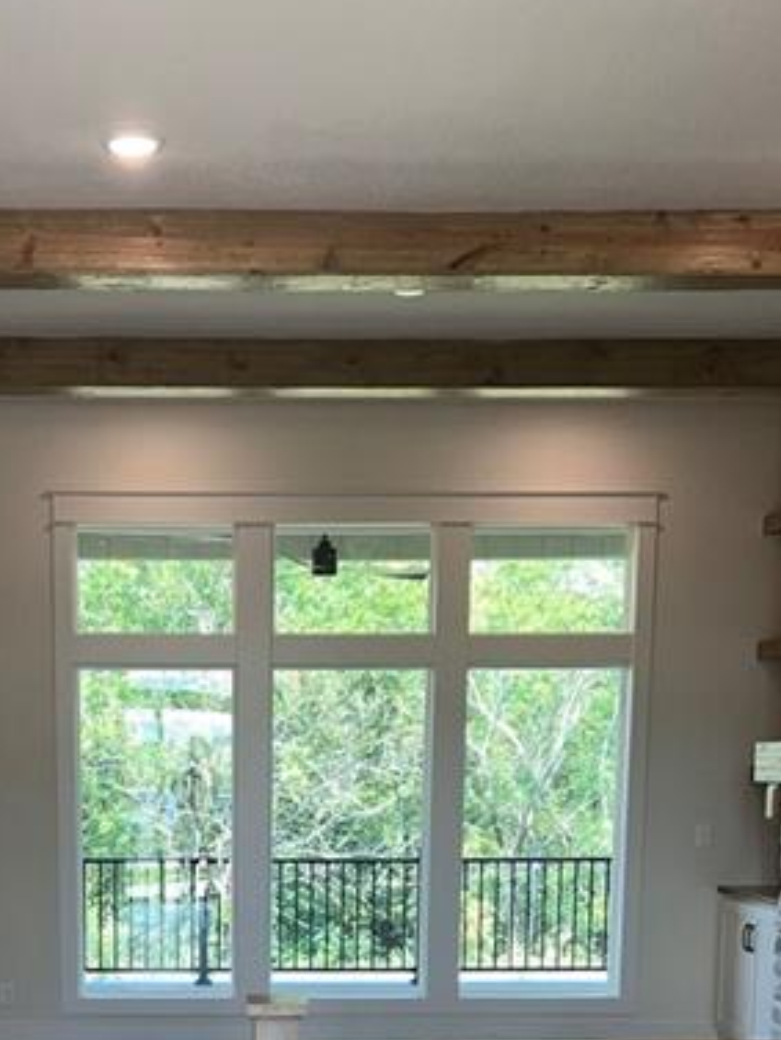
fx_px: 1593
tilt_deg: -7.8
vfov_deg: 33.8
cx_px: 210
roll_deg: -0.3
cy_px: 979
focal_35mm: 53
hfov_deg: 27.2
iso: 32
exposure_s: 1/224
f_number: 1.5
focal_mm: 5.7
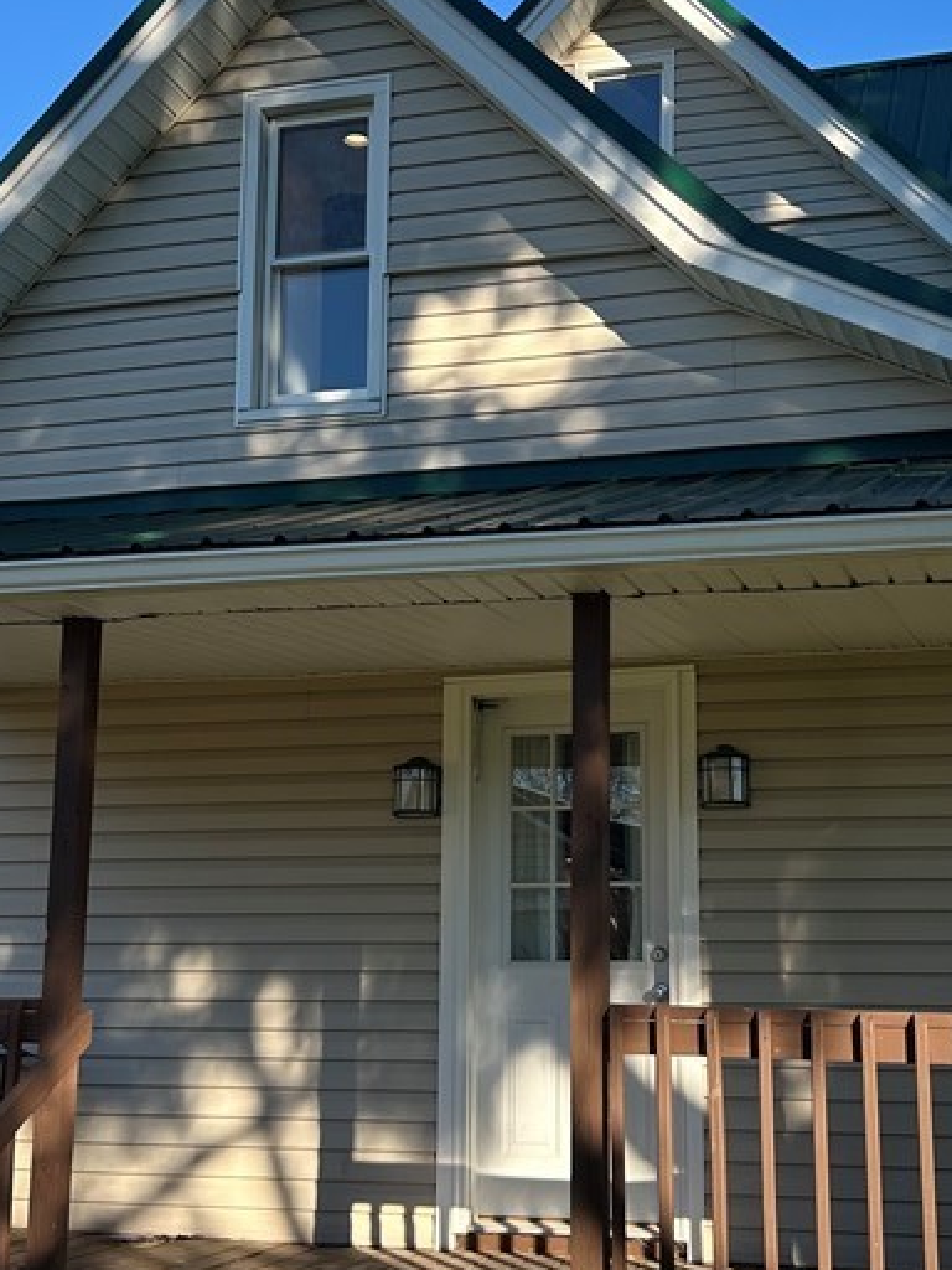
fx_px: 1907
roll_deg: -0.7
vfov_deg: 36.8
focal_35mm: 52
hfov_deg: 28.0
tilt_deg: +14.7
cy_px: 628
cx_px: 545
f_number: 1.5
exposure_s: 1/1412
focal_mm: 5.7
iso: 50
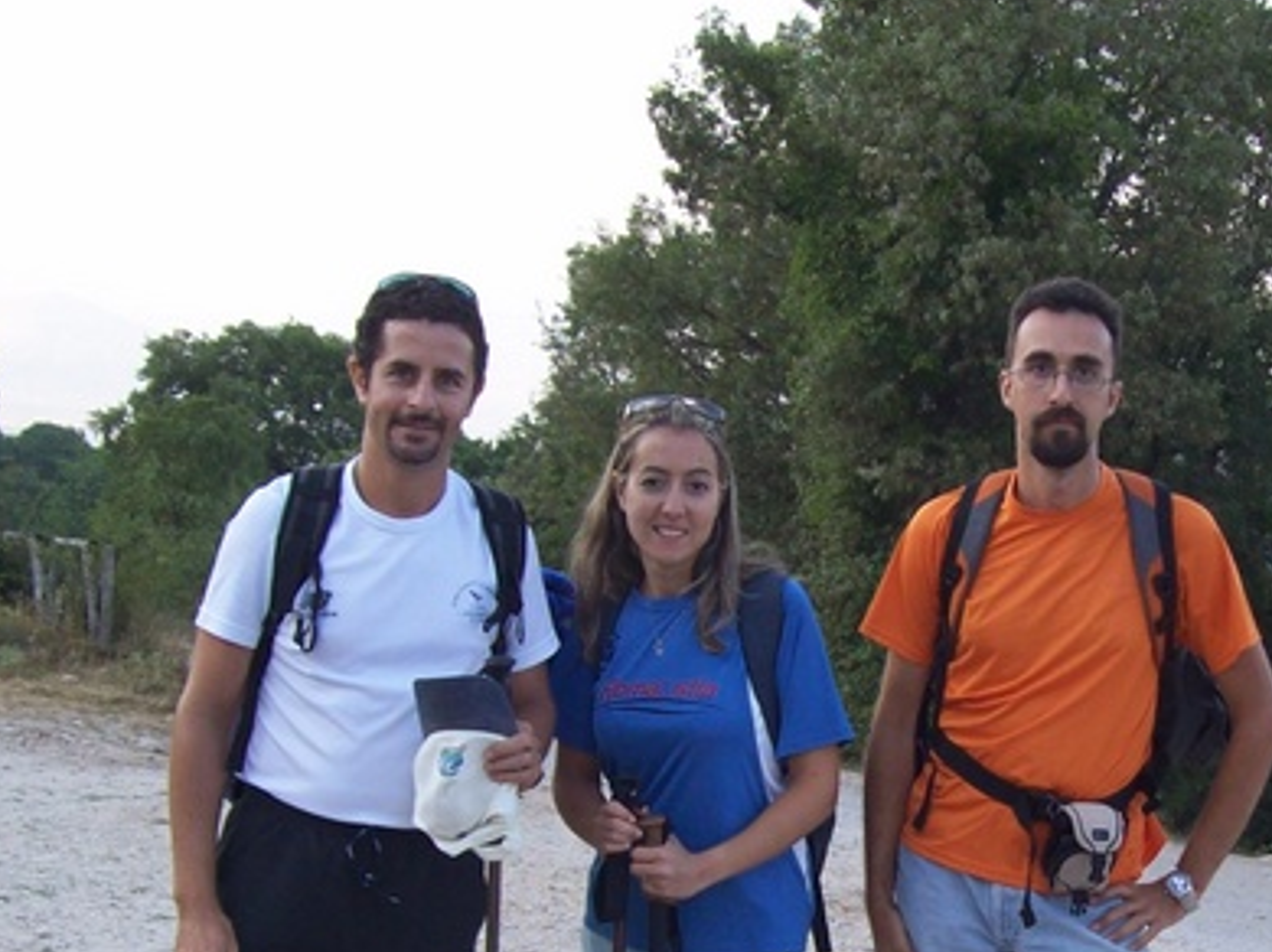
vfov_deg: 19.6
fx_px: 2718
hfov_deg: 25.9
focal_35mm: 74
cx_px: 1006
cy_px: 822
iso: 80
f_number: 2.7
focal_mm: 6
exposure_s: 1/141
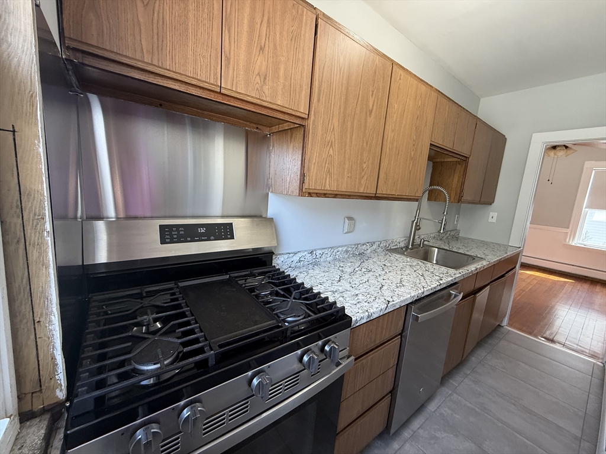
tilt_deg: -10.2
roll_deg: -4.2
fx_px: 245
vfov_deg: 85.7
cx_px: 303
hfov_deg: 102.1
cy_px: 227
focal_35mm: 14
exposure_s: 1/120
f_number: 2.2
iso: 250
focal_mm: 2.22
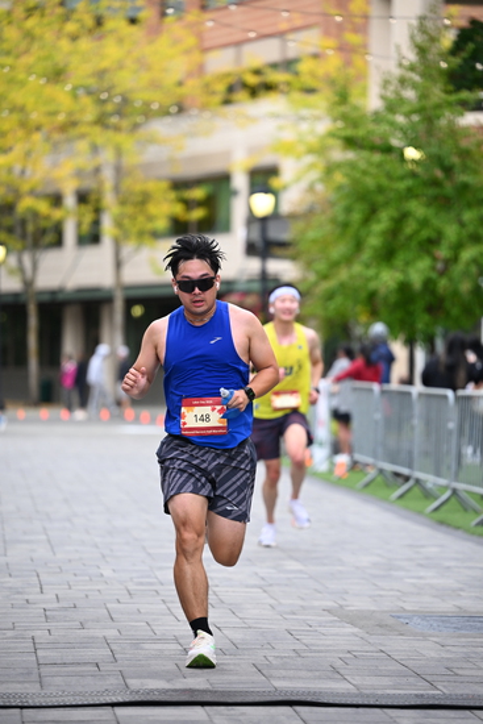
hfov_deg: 9.8
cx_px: 242
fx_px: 2816
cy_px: 362
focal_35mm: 140
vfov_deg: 14.6
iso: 1000
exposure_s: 1/1600
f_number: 2.8
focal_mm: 140
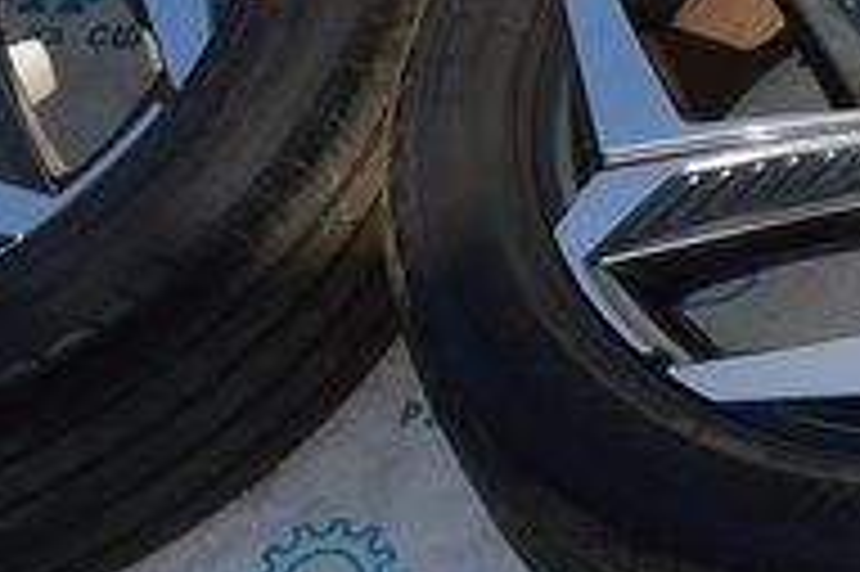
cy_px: -106
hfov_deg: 12.5
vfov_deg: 9.3
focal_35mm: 145
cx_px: 1688
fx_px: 3461
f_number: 11
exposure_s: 1/200
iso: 100
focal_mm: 18
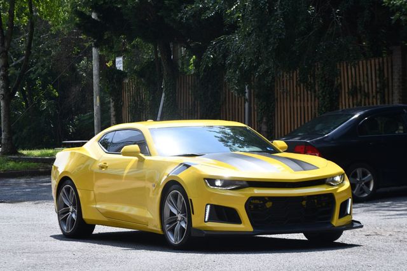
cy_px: 136
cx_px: 204
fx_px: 1729
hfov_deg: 13.4
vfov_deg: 9.0
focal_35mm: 153
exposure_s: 1/250
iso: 125
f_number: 8
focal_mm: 102
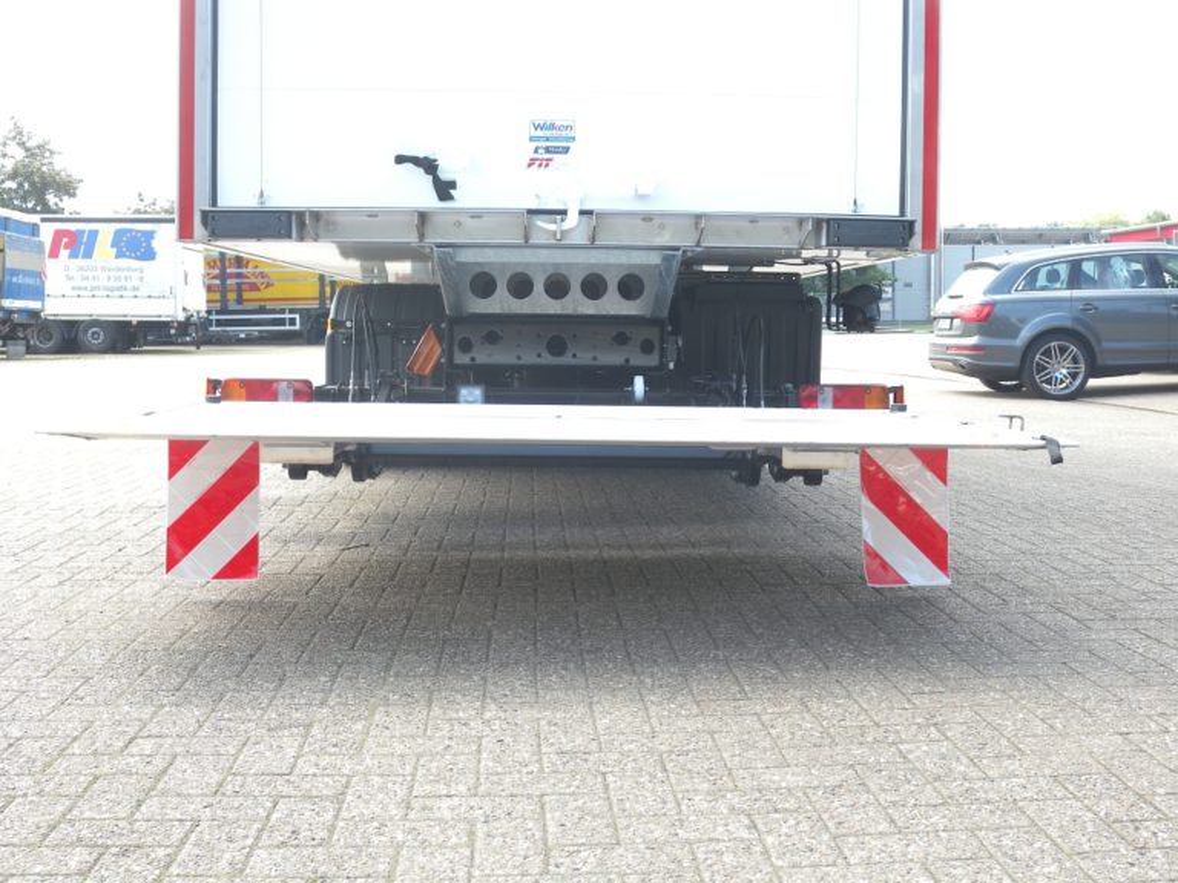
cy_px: 442
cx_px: 589
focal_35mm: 38
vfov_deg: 37.7
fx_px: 1293
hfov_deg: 49.0
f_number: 4.1
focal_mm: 8.1
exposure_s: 1/97.1
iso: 64
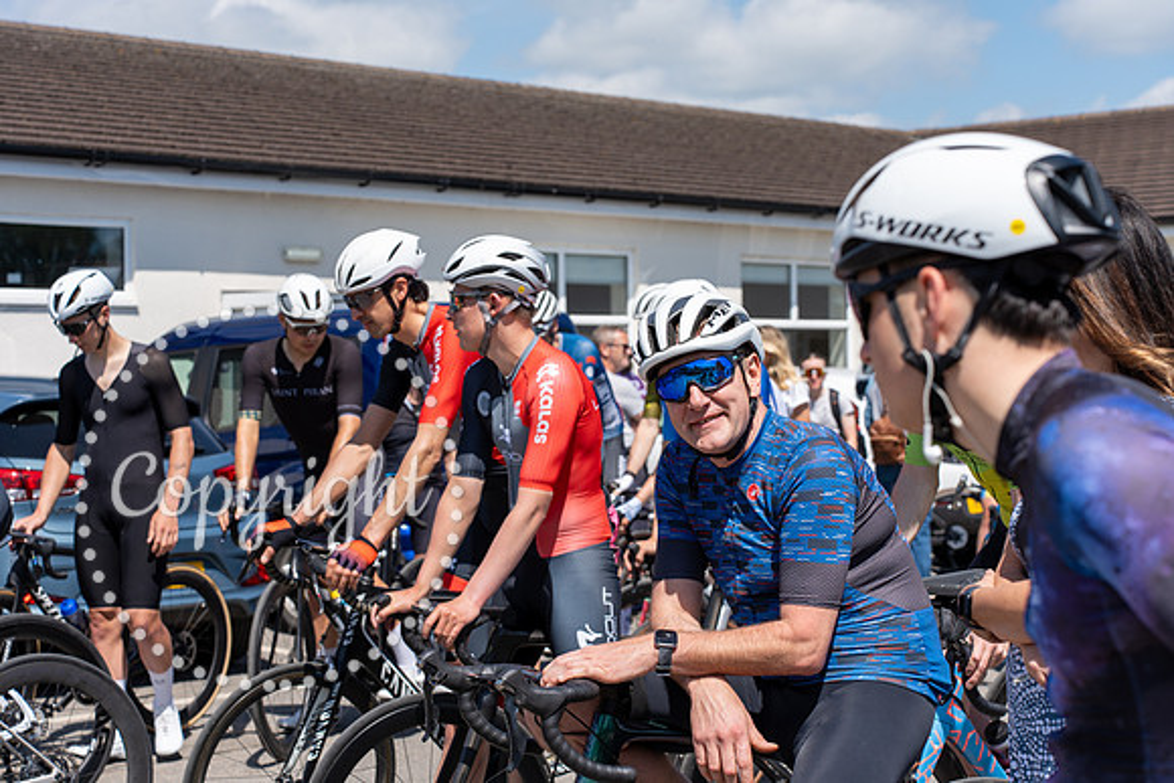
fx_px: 2316
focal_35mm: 71
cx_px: 587
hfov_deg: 28.4
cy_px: 392
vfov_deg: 19.2
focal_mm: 71
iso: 100
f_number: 5.6
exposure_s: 1/500
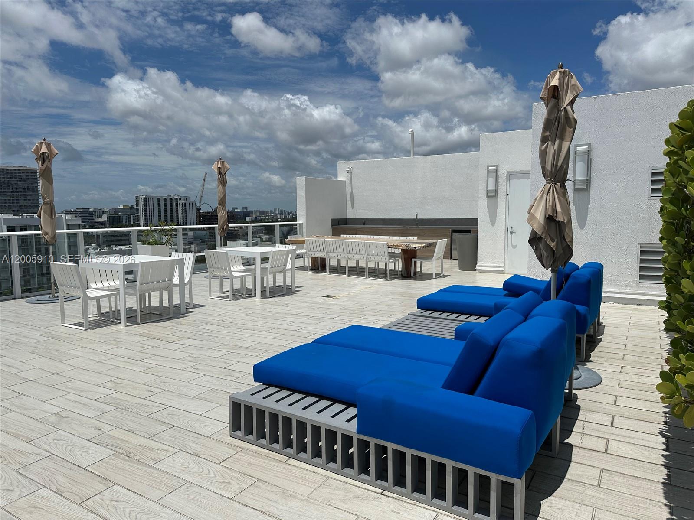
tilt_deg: -5.7
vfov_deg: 56.8
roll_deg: -0.5
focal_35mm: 24
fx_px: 481
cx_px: 347
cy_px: 260
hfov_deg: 71.6
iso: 80
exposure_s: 1/15625
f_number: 1.78
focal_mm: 6.86
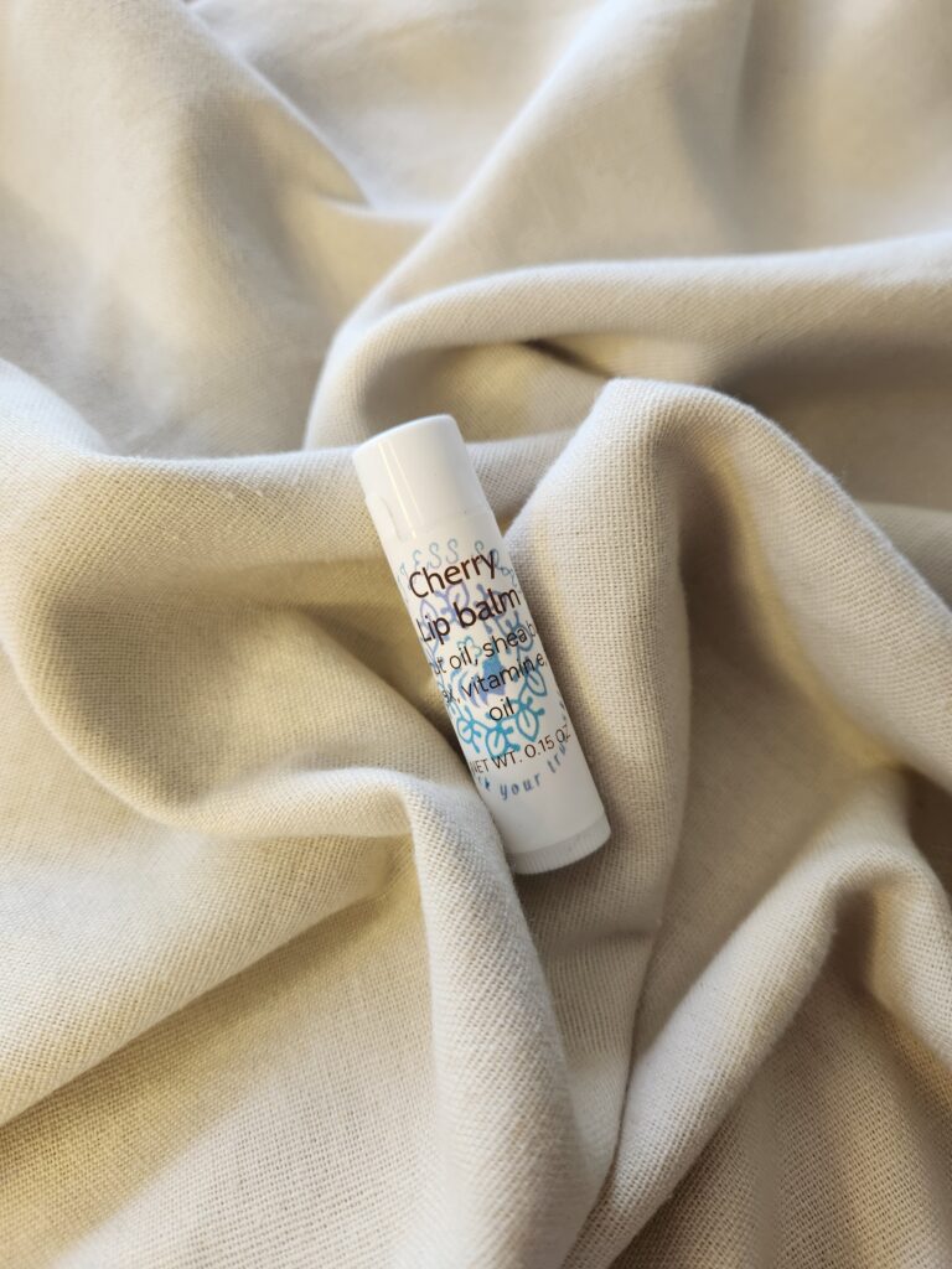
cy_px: 634
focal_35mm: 23
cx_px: 476
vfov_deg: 73.9
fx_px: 843
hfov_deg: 58.9
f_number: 1.8
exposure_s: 1/120
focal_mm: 5.4
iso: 160
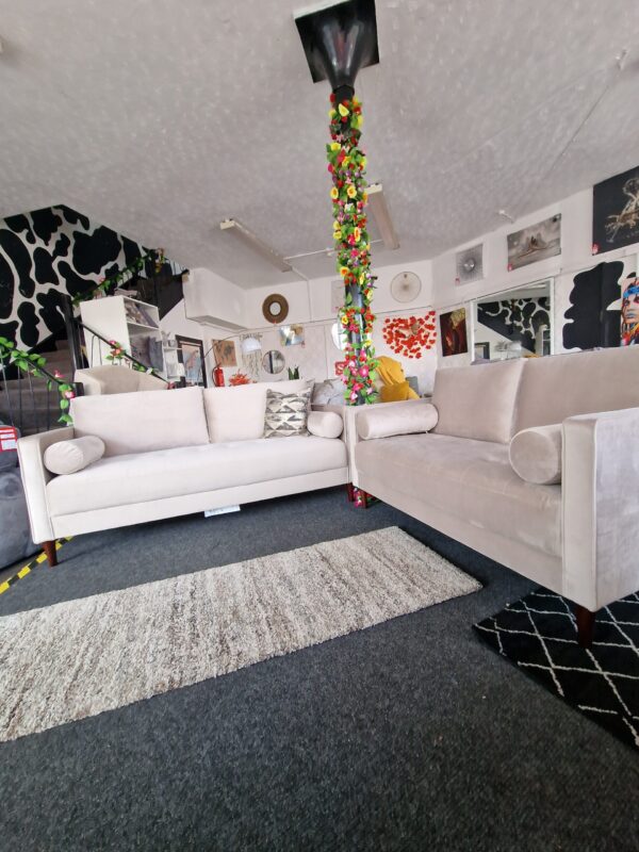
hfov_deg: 89.9
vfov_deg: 106.2
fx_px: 320
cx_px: 320
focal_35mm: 13
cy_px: 426
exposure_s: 1/50
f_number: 2.2
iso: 160
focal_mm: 2.2
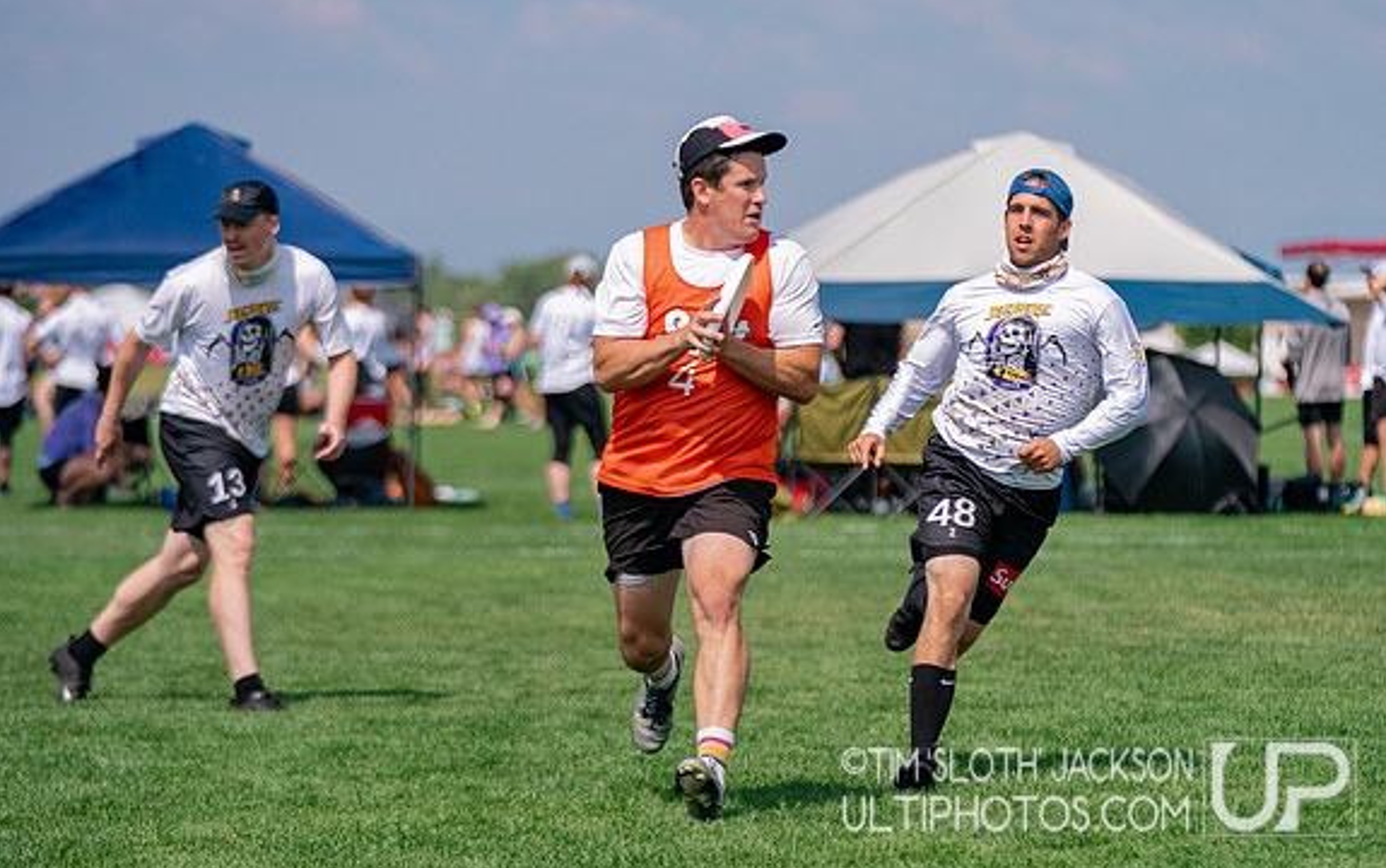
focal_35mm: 185
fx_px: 6991
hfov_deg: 11.3
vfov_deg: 7.1
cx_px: 799
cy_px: 480
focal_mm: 128
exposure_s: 1/16000
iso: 640
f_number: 2.8
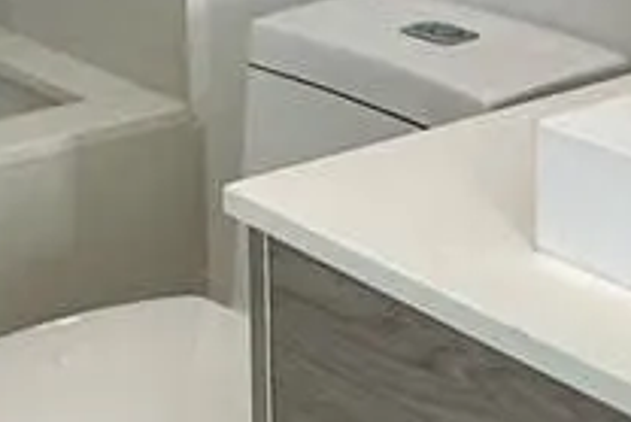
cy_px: -477
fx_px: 1964
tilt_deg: -0.8
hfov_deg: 18.2
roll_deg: +0.8
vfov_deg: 10.9
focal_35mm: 112
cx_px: 261
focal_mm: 2.22
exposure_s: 1/120
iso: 200
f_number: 2.2
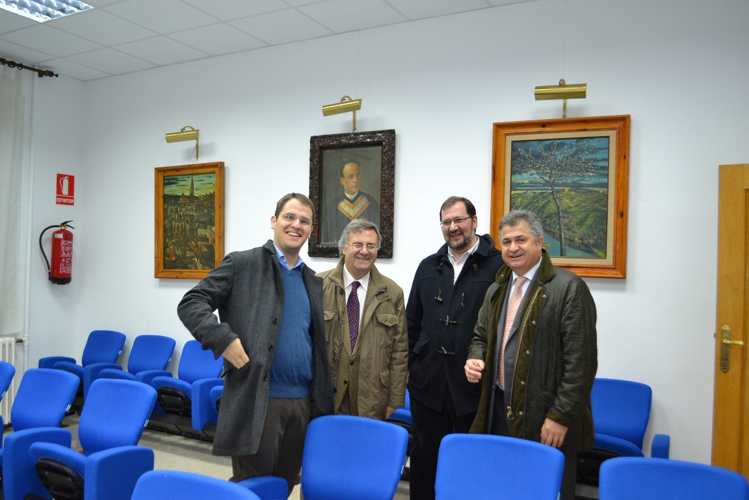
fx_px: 624
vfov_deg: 43.6
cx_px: 374
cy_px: 250
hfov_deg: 61.9
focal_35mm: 30
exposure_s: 1/60
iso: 1100
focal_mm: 20
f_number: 3.8
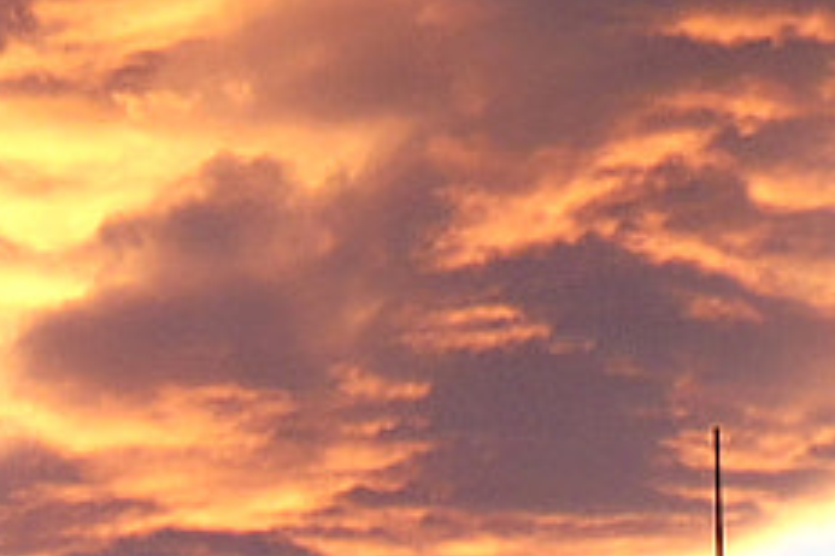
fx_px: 6679
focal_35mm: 288
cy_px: -657
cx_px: -398
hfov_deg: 7.0
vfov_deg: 4.7
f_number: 3.9
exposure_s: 1/50
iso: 80
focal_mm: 7.1
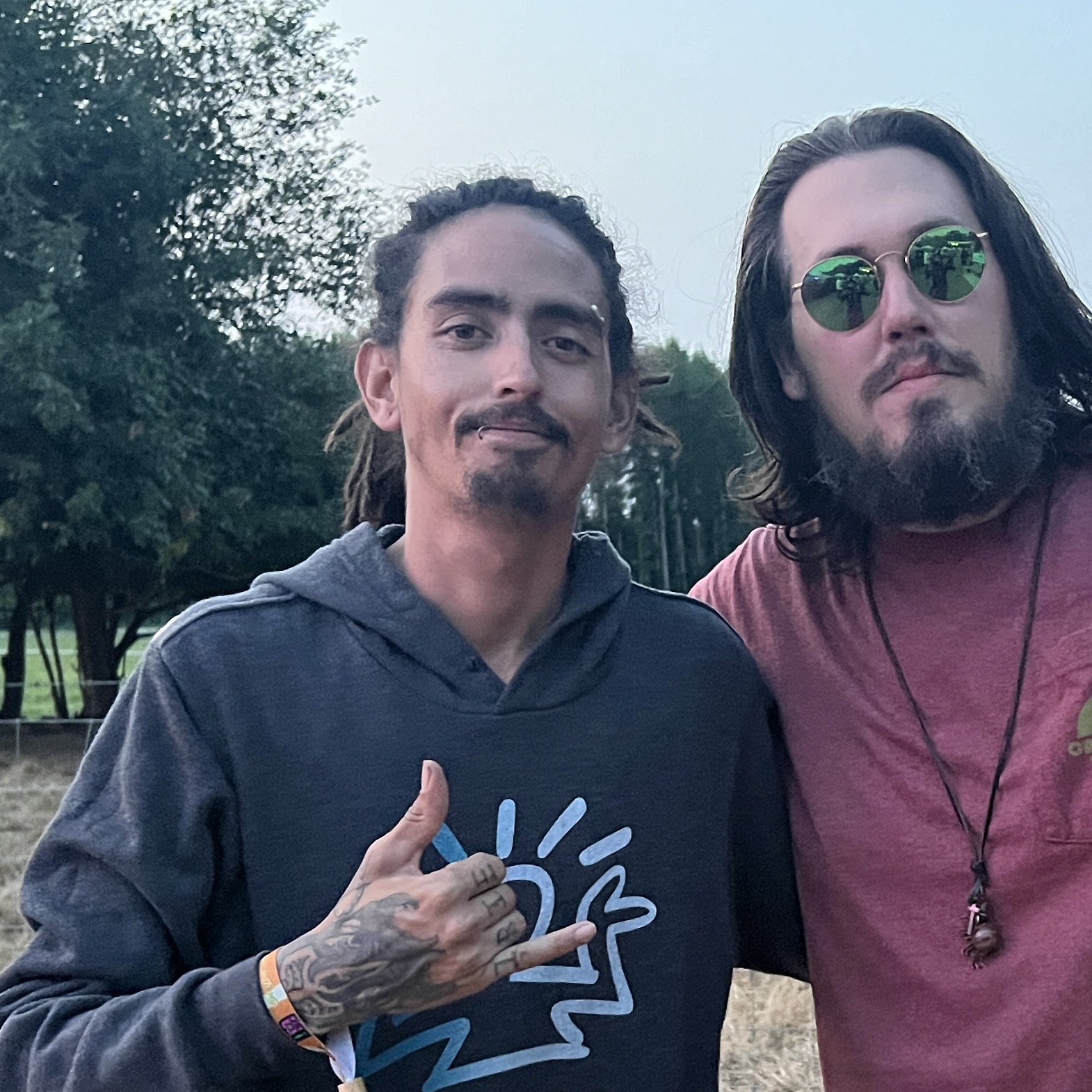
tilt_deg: -5.8
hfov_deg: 28.4
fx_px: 2106
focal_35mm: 59
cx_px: 892
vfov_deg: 28.8
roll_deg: +1.7
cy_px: 758
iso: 800
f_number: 1.5
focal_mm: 5.7
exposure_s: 1/30
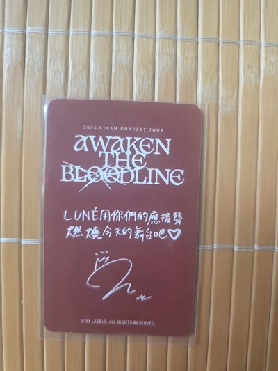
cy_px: 186
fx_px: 246
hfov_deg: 58.9
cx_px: 139
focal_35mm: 23
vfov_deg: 73.9
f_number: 1.7
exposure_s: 1/120
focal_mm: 6.3
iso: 500
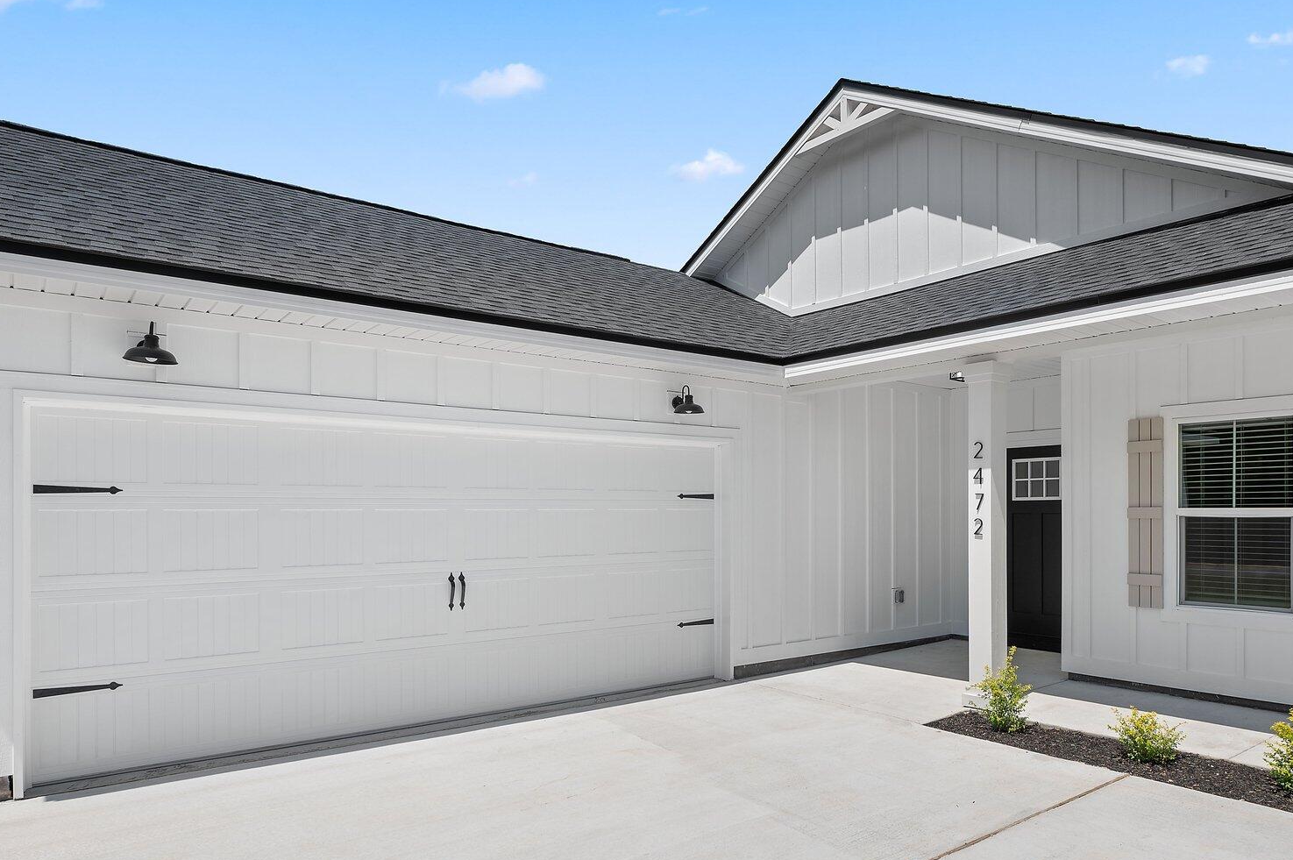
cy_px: 501
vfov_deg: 51.0
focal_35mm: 25
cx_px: 750
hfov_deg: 71.1
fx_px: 897
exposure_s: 1/500
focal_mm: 18
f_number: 8
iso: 100
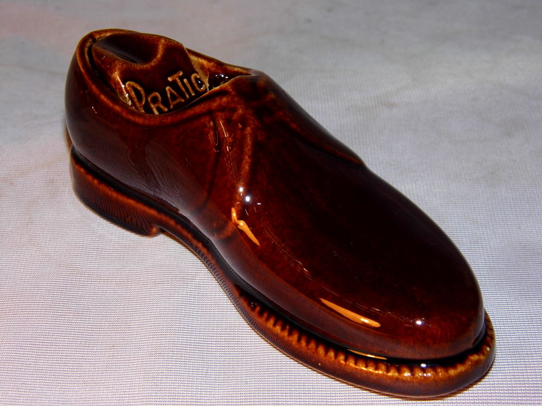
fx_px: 1268
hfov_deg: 24.1
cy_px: 203
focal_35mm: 81
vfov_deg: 18.2
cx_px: 271
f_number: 4.2
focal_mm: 14.6
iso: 100
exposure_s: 1/60
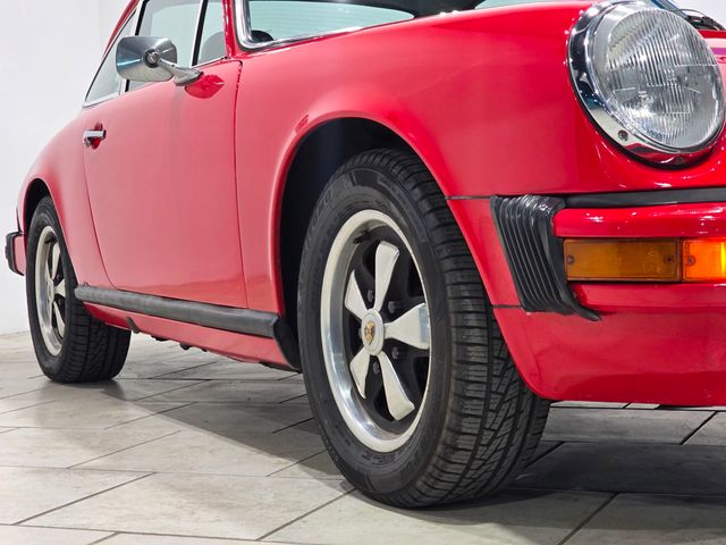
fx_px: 1447
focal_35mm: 69
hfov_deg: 28.2
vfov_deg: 21.3
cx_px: 363
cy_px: 272
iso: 250
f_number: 2.4
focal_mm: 7.9
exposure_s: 1/120
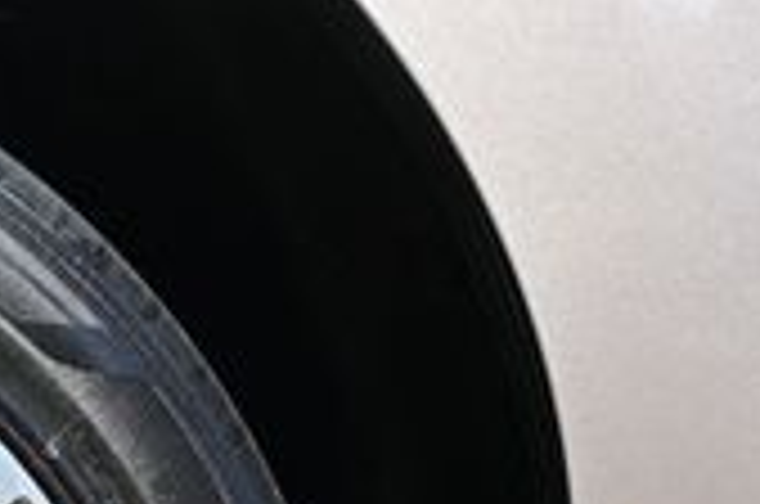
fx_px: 2758
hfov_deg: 14.0
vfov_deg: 9.9
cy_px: 878
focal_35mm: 131
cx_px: -580
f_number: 7.1
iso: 100
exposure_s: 1/200
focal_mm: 23
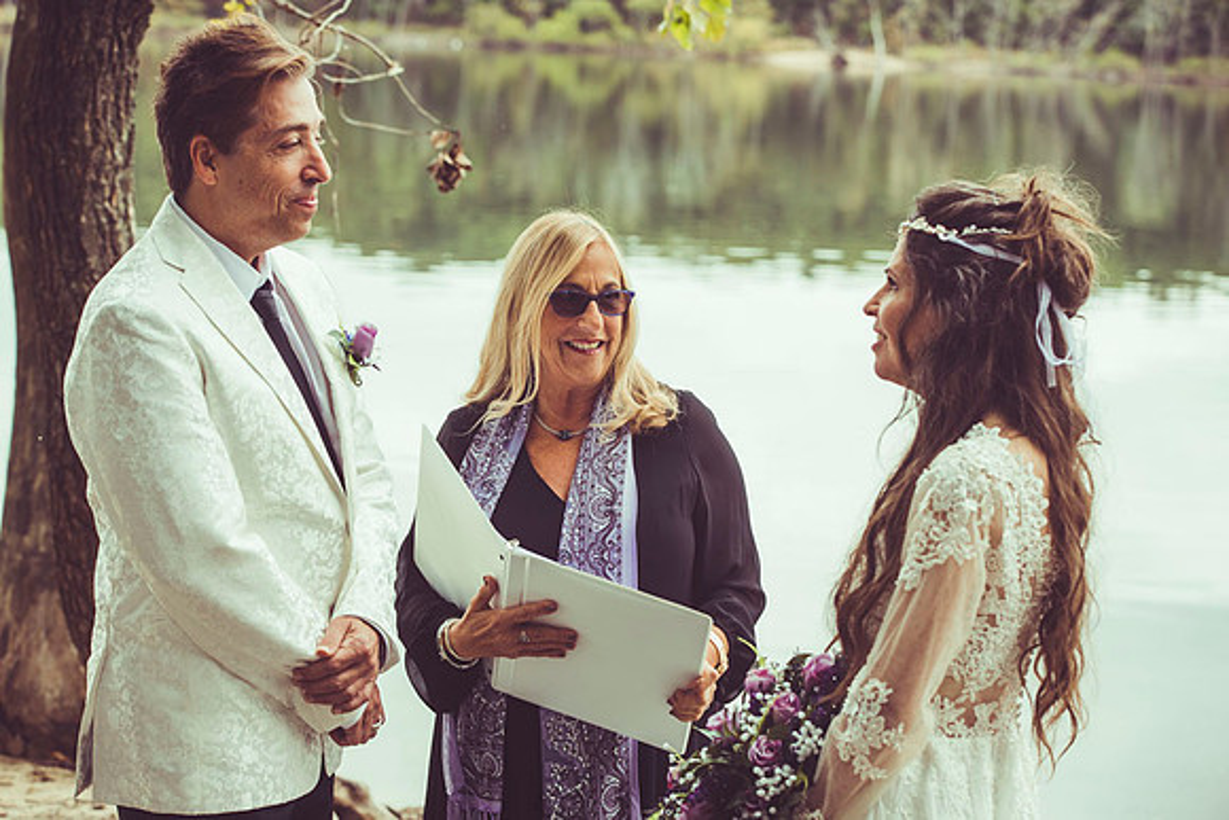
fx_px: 2663
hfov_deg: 26.0
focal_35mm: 78
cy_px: 410
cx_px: 614
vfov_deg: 17.5
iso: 320
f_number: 5
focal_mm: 78
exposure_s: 1/200
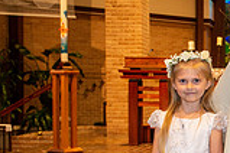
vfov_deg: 13.2
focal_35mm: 102
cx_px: 288
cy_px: 154
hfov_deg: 18.8
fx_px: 652
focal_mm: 28
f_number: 4.5
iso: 1600
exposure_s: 1/125
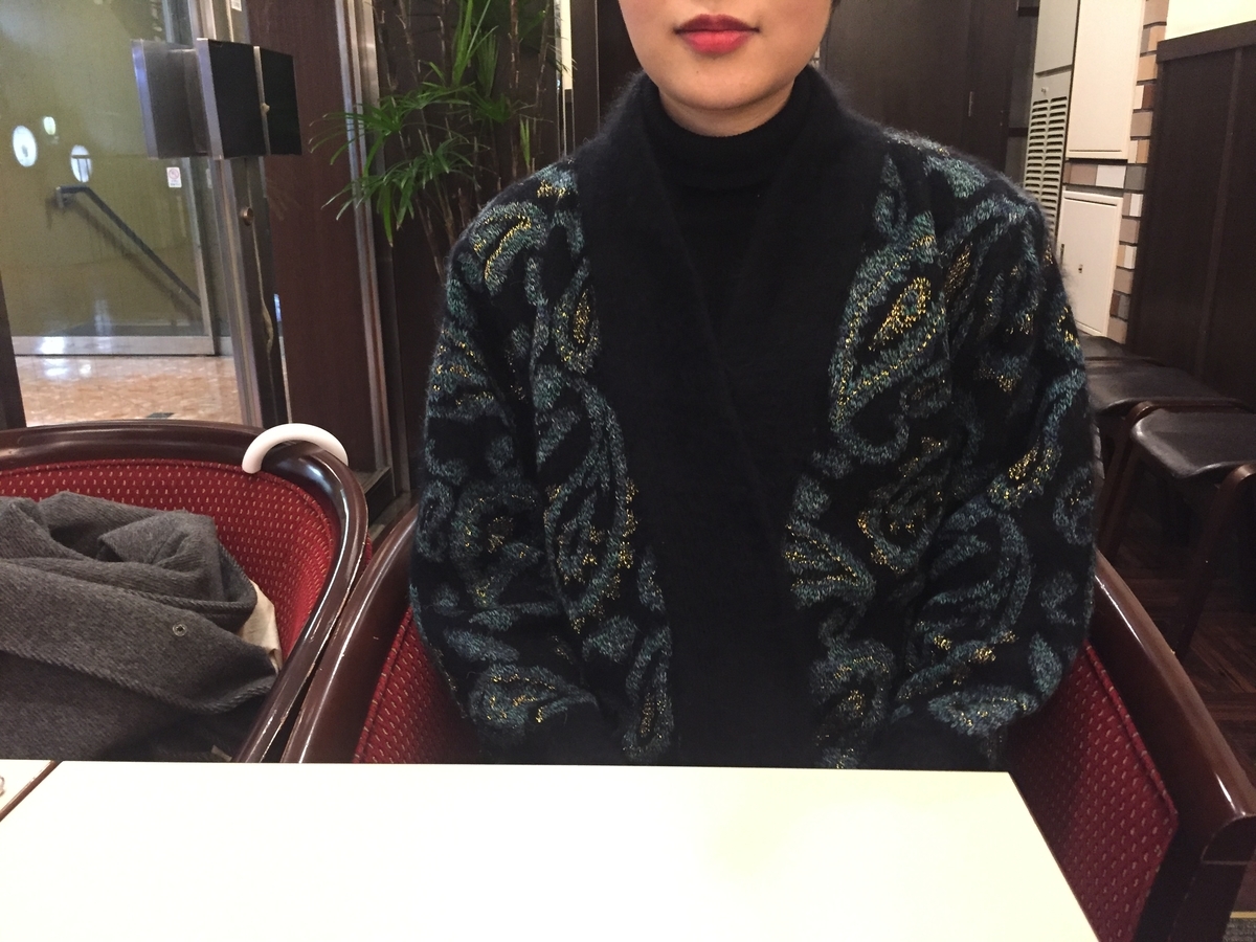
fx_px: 1052
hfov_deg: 61.7
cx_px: 628
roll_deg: +0.8
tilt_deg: -16.2
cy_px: 471
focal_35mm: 29
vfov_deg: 48.2
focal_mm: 4.15
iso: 250
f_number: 2.2
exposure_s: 1/24
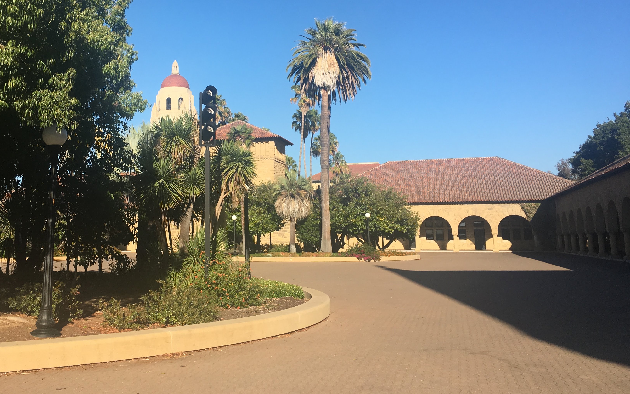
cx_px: 242
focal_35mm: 38
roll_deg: +1.6
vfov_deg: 33.3
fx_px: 652
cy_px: 134
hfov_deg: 51.1
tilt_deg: +9.5
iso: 25
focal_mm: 4.15
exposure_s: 1/1304
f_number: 2.2
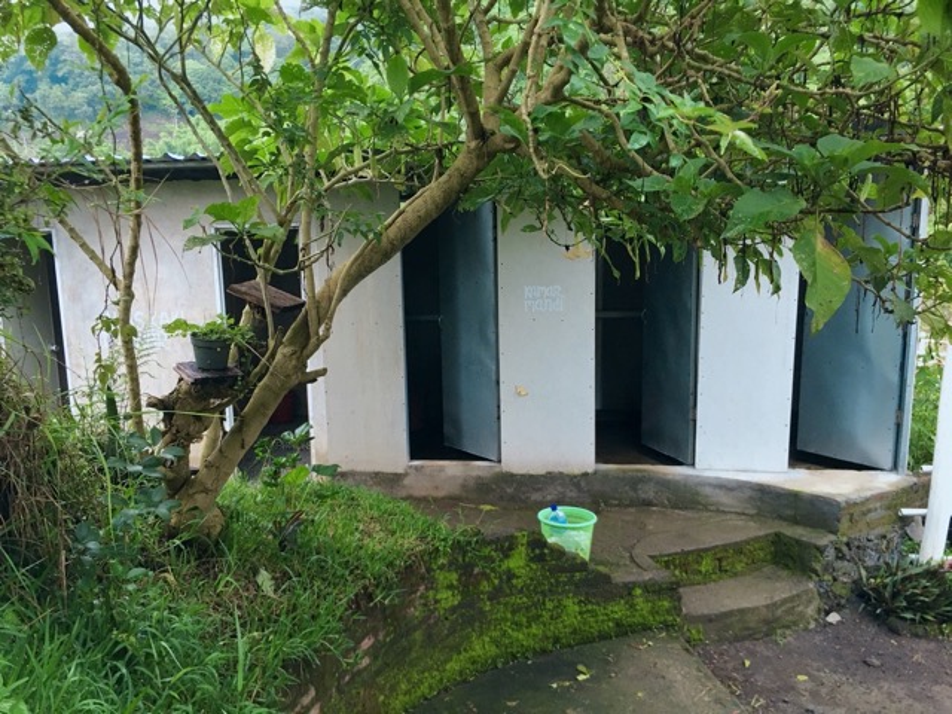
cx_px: 476
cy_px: 357
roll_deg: +1.8
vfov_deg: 48.2
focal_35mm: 29
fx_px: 798
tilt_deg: -6.8
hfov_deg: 61.7
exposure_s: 1/17
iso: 50
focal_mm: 4.15
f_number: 2.2
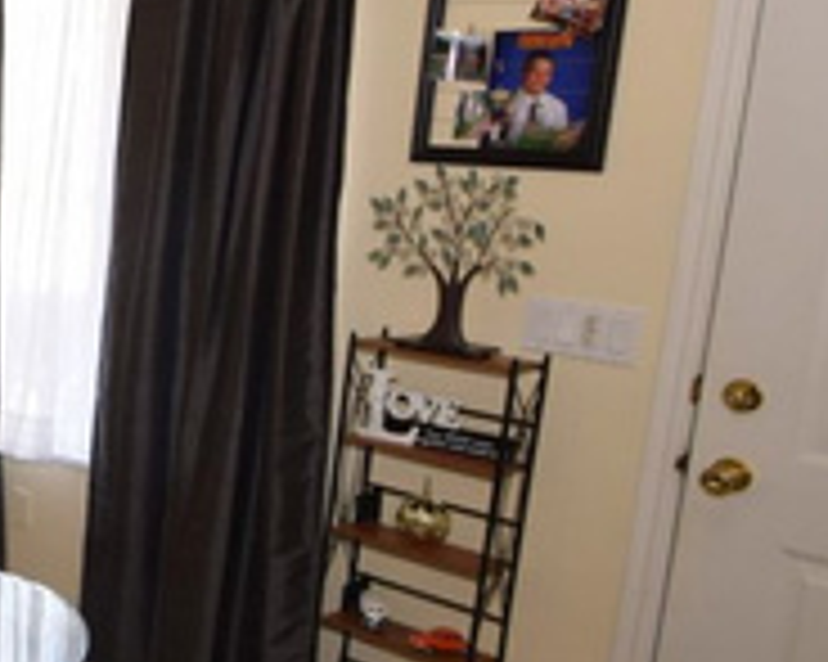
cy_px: 360
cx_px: -284
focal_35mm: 49
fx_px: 1200
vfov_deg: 30.8
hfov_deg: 29.5
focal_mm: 10
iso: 200
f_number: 8
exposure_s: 1/25
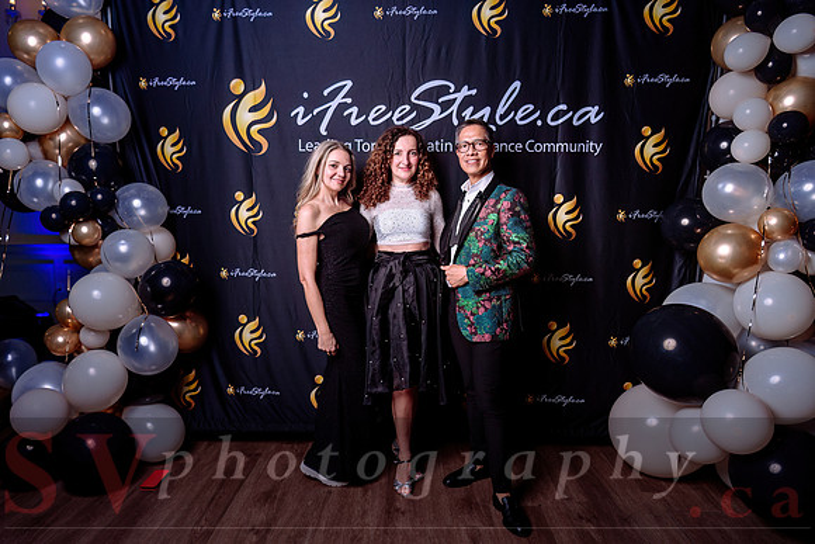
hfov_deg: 72.1
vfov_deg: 51.8
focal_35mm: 25
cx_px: 395
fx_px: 560
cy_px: 280
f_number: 3.5
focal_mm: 24
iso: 200
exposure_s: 1/100
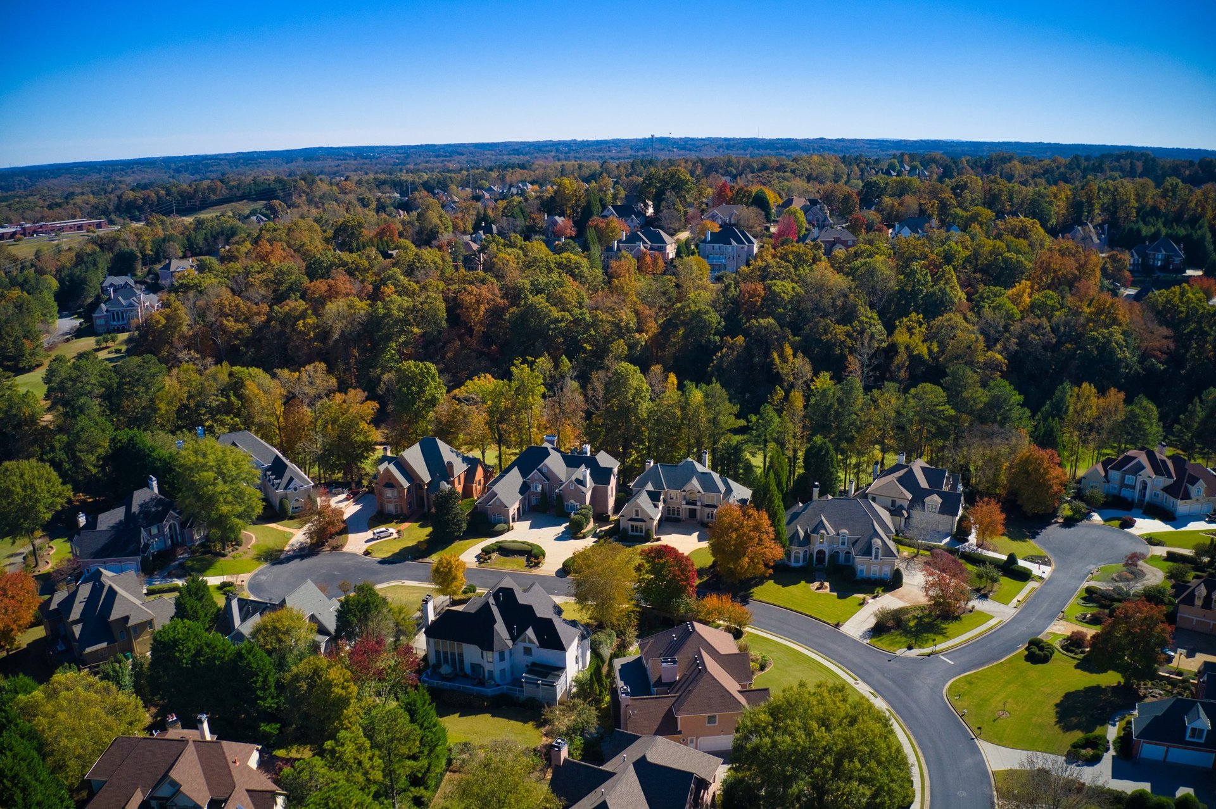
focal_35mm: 28
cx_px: 608
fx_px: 945
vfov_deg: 46.4
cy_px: 404
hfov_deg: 65.5
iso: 100
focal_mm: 10.26
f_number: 5
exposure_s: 1/500
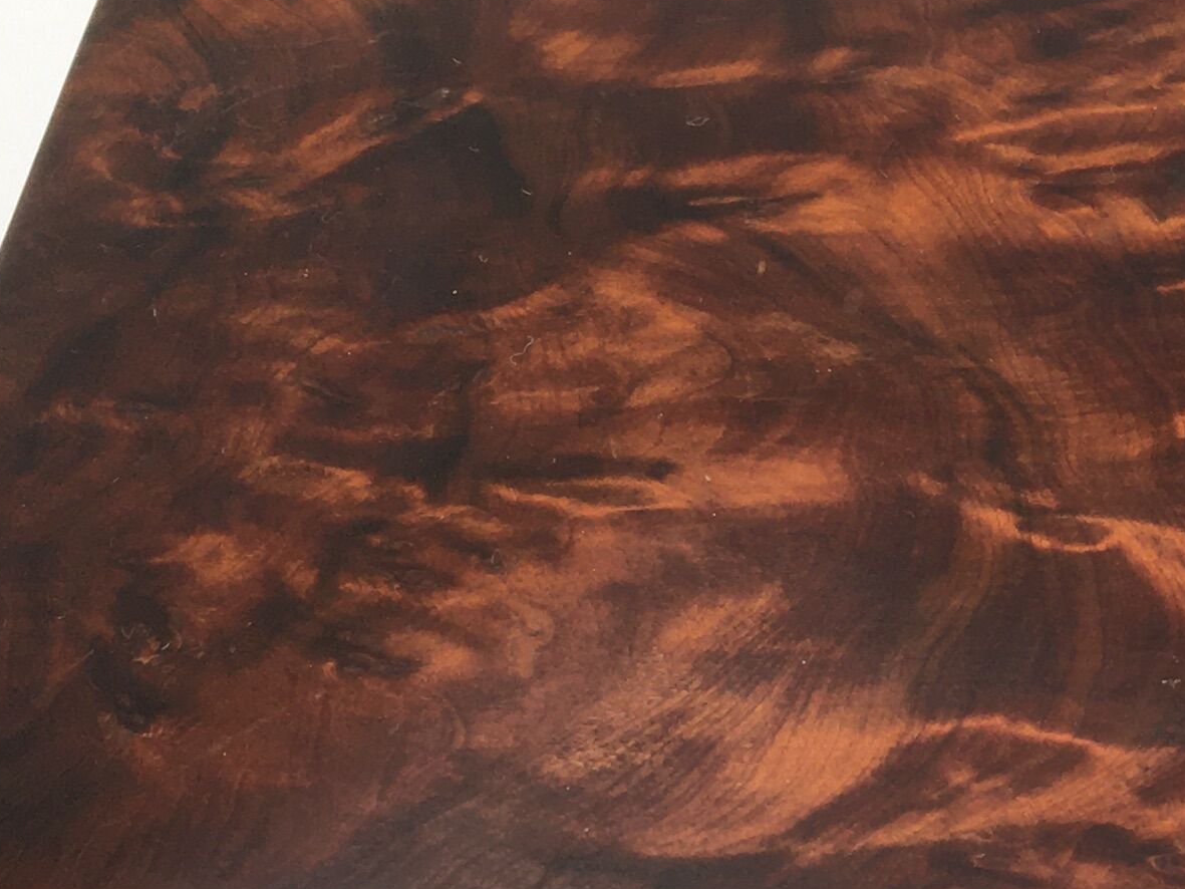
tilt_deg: -49.4
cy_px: 635
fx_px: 3389
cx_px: 1478
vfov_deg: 14.9
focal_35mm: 99
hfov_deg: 18.6
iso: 40
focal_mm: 4.15
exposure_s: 1/100
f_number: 2.2
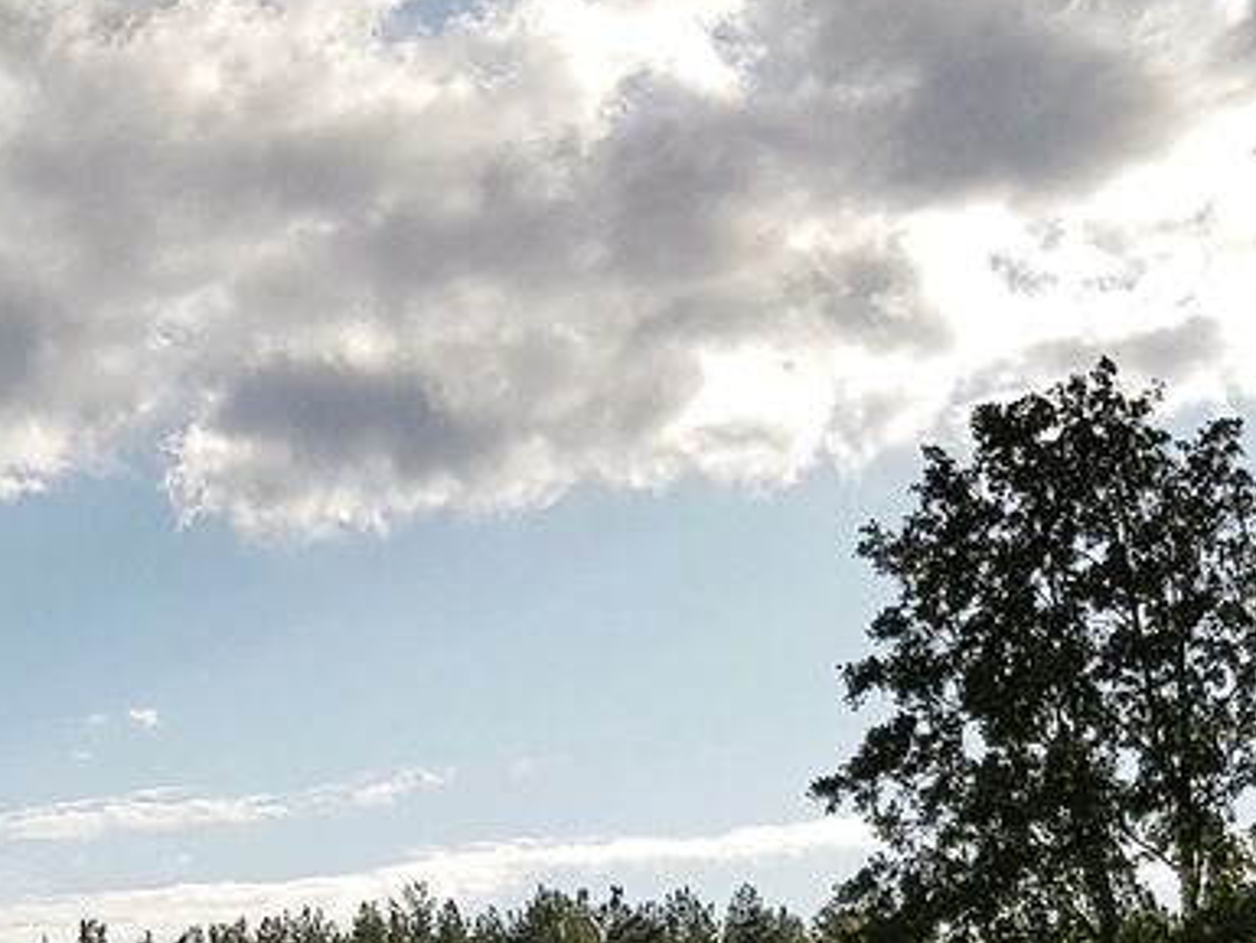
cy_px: 1341
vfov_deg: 13.1
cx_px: 130
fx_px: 3920
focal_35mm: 108
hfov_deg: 17.9
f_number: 1.7
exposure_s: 1/3992
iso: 40
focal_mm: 4.2
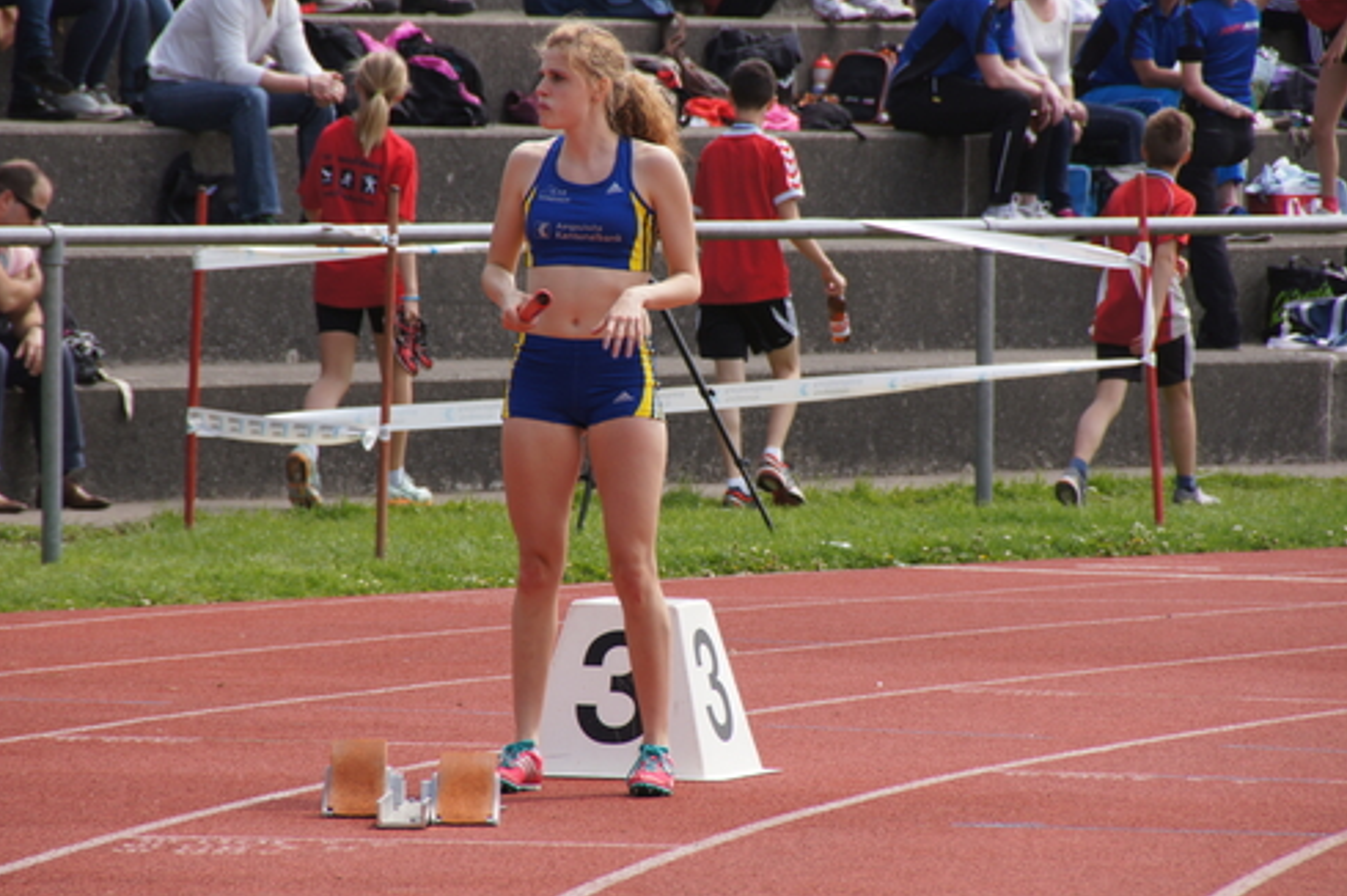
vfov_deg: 3.3
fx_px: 15442
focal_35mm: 413
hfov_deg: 5.0
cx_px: 668
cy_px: 438
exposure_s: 1/160
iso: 100
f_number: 8
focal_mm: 250
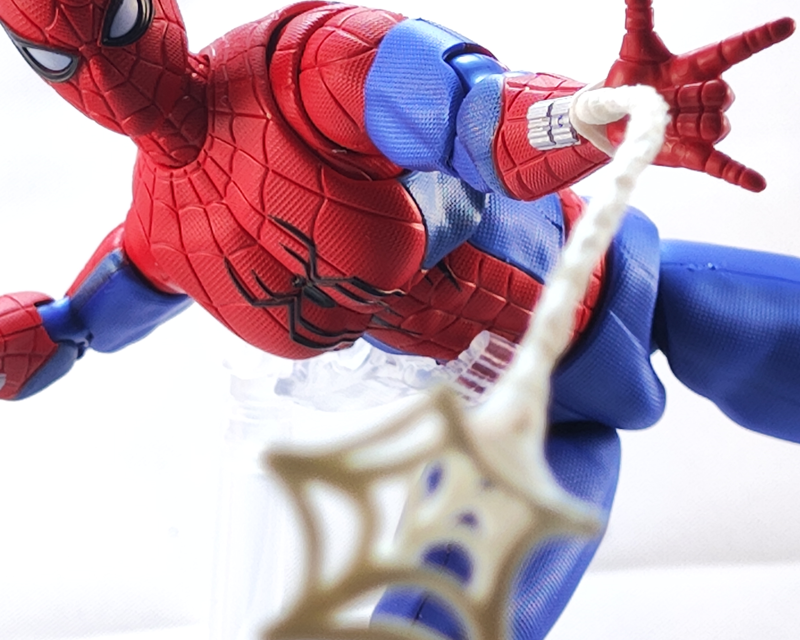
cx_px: 285
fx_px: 734
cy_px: 291
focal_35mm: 31
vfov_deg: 47.1
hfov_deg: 56.3
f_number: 1.8
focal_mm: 4.68
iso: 50
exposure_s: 1/50
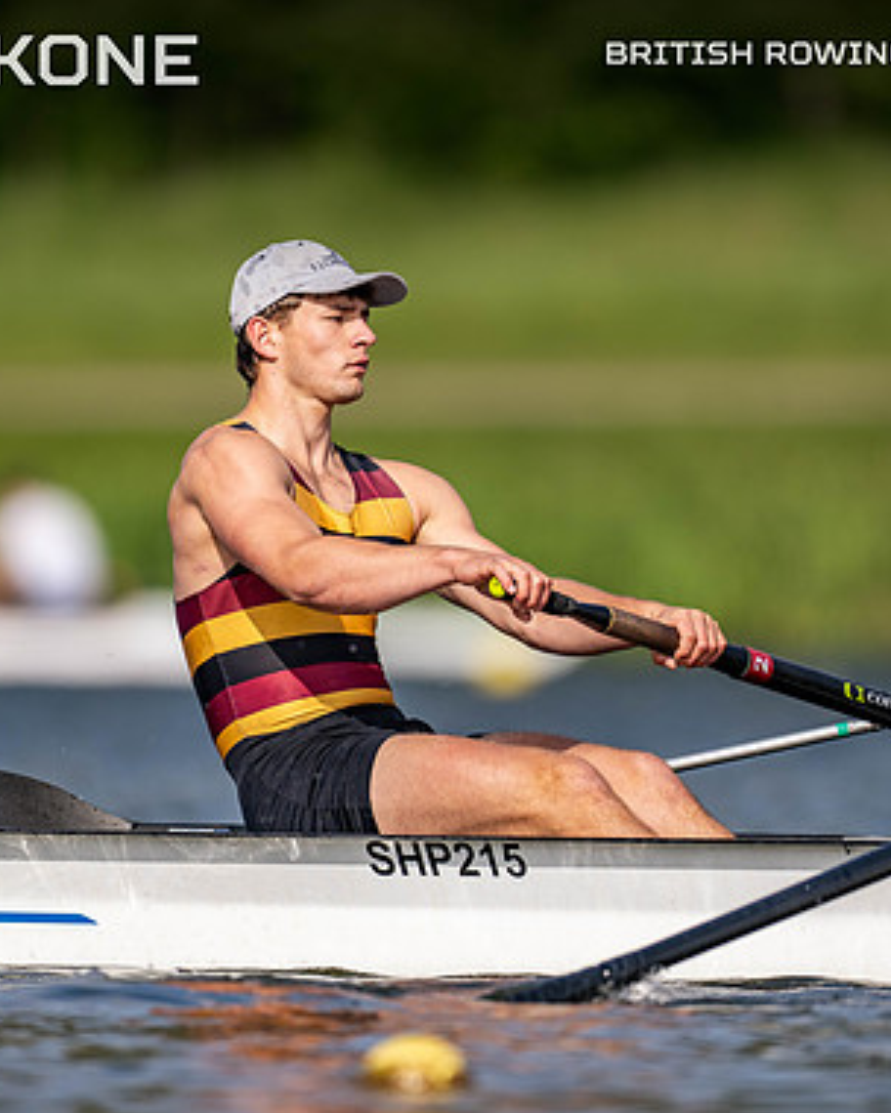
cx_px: 478
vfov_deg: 2.3
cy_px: 564
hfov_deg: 1.8
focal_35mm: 859
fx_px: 28315
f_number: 4
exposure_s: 1/2500
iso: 180
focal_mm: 600
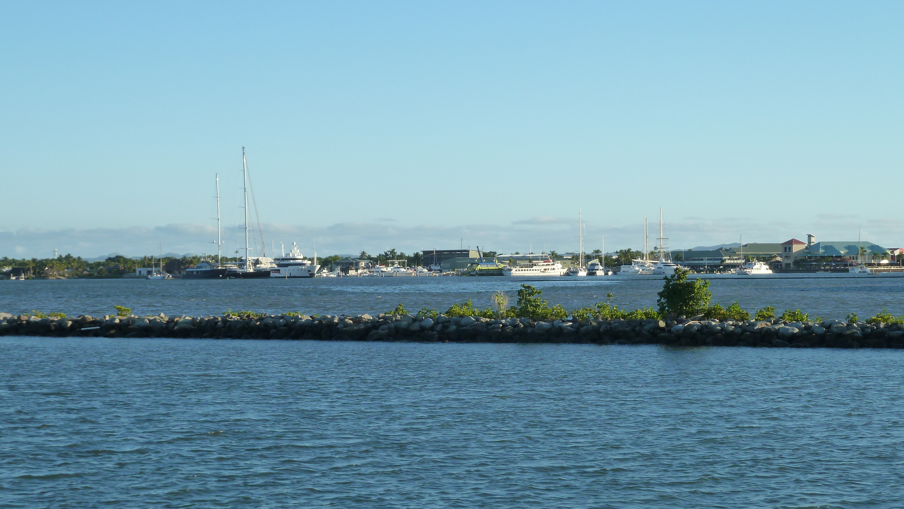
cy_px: 314
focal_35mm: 79
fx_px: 1894
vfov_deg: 15.3
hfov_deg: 26.9
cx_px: 454
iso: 125
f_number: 4.1
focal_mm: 11.9
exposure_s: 1/320
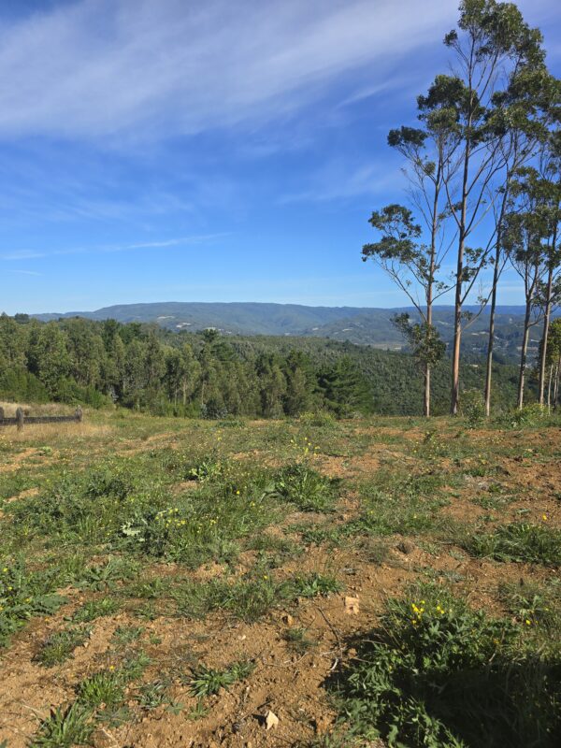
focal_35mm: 23
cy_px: 374
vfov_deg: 73.9
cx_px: 280
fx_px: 497
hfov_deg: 58.9
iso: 12
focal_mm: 6.3
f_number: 1.7
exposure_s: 1/848
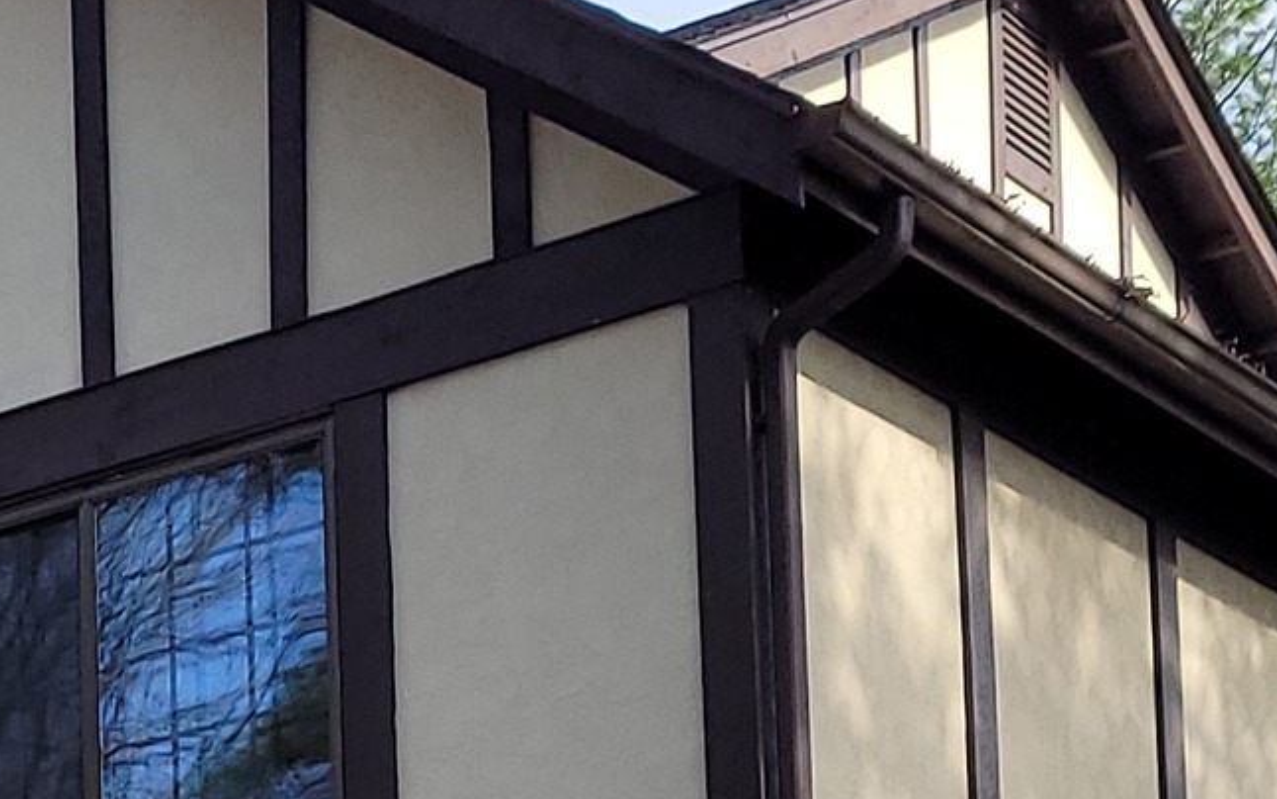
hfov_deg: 15.2
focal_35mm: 131
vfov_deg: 9.4
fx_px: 4560
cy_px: 1590
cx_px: -411
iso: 40
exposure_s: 1/1167
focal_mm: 5.4
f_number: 1.8
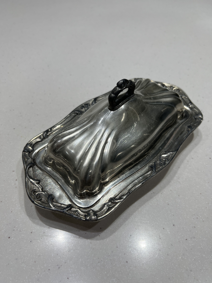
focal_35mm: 26
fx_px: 212
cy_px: 142
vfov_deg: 67.3
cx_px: 106
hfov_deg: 53.1
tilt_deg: -50.4
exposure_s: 1/100
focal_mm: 5.7
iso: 32
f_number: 1.5
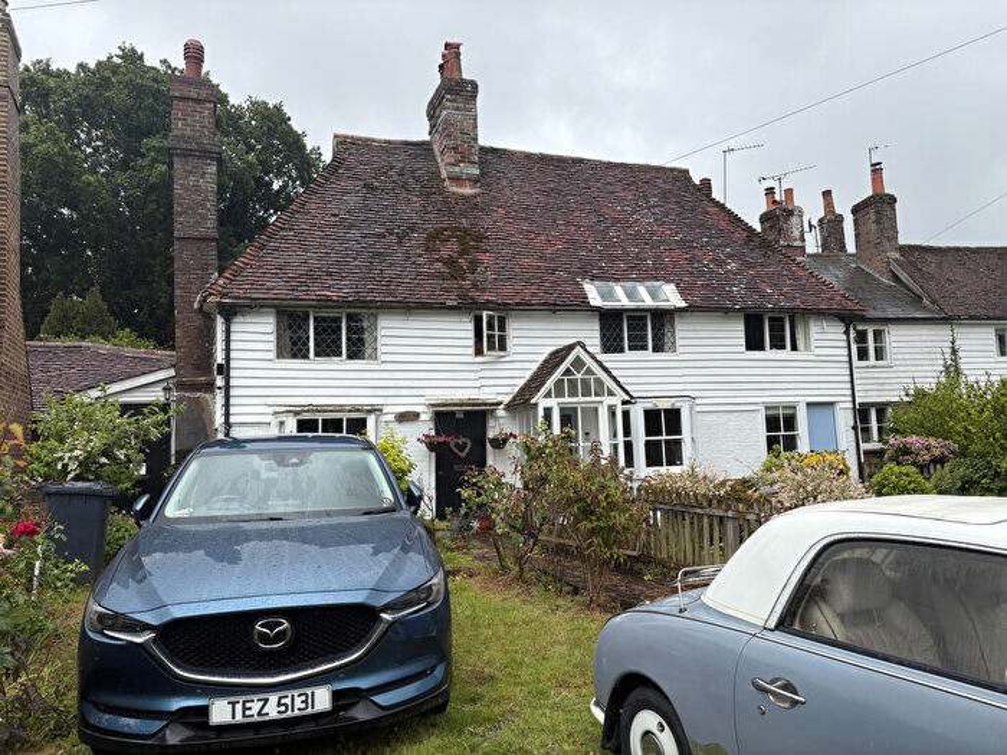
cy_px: 378
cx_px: 504
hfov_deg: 67.3
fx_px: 756
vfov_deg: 53.1
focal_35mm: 26
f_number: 1.6
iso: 50
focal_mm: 5.96
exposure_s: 1/861
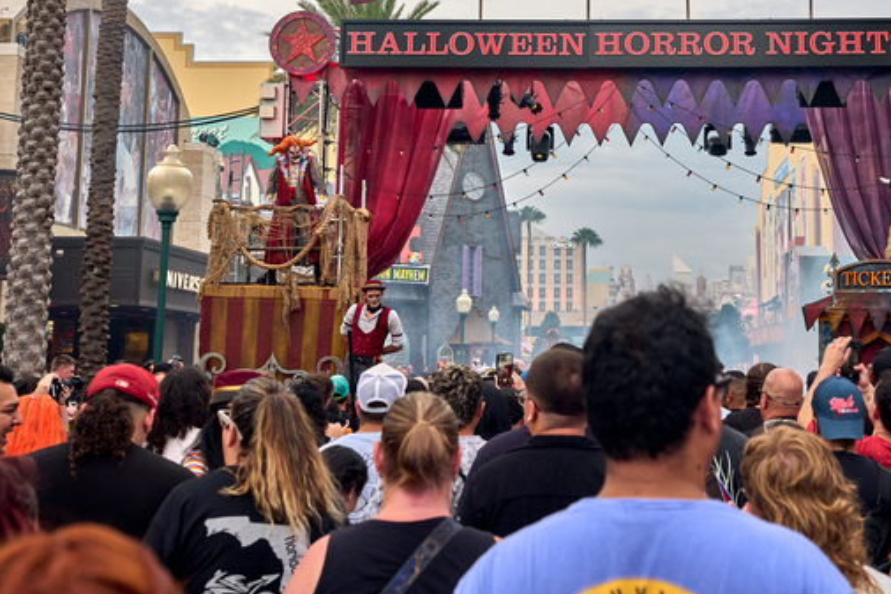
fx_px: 1411
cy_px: 128
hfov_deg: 34.6
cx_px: 621
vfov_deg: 23.5
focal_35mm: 57
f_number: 4.5
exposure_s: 1/800
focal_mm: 36
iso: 800
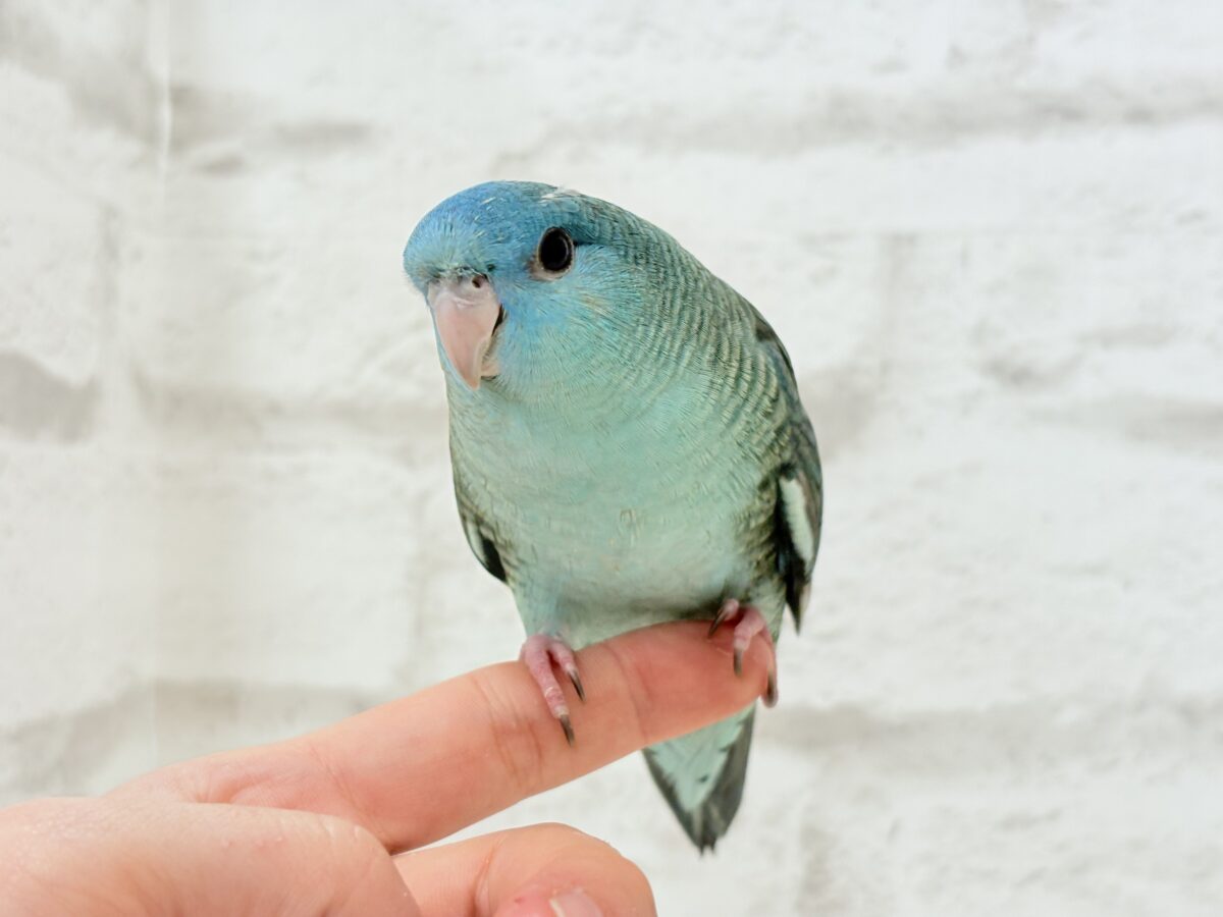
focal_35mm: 52
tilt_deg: +3.1
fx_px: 1837
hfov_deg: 36.8
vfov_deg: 28.0
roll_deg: -0.3
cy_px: 458
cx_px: 612
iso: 50
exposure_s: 1/60
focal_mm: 5.96
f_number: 1.6
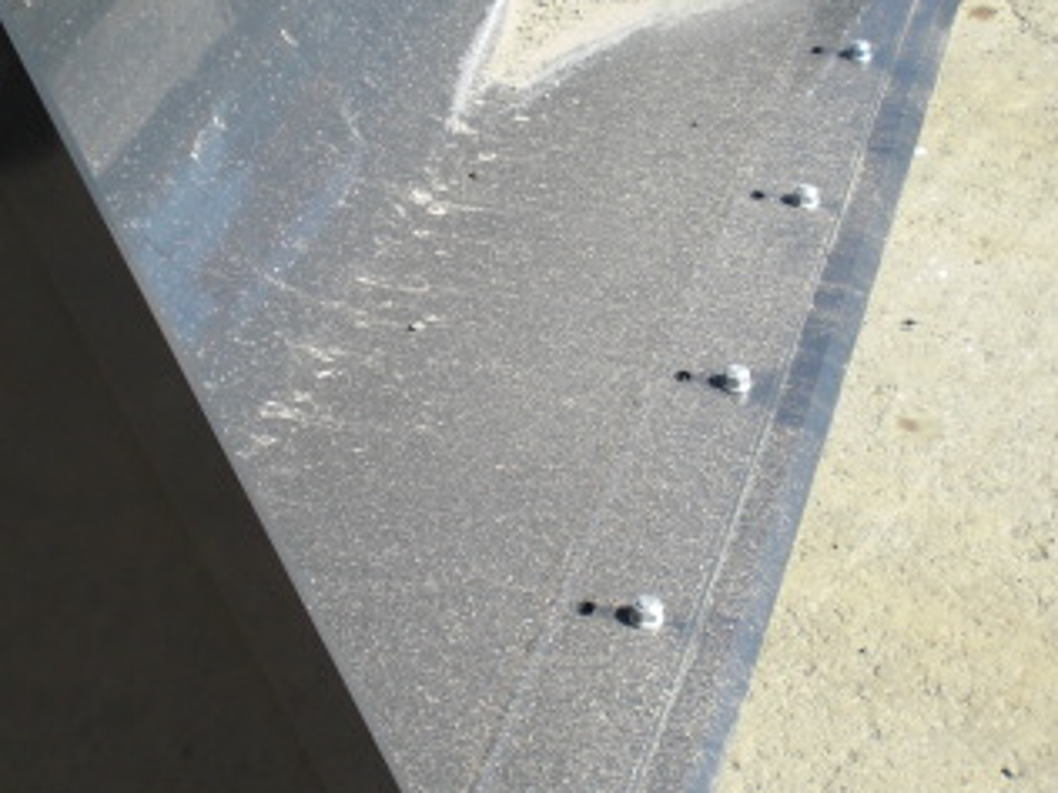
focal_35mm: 77
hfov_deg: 25.3
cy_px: 385
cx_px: 589
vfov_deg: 19.1
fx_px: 2353
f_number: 3.1
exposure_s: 1/500
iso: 64
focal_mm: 6.3
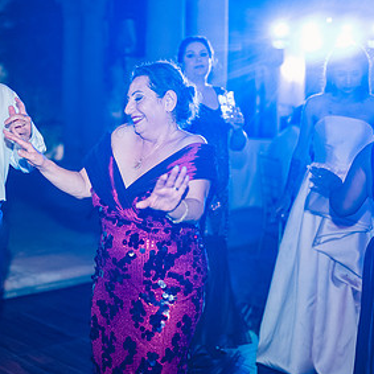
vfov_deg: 28.1
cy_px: 157
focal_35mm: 61
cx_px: 62
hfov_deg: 27.5
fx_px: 746
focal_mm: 35
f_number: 1.2
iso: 1600
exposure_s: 1/125
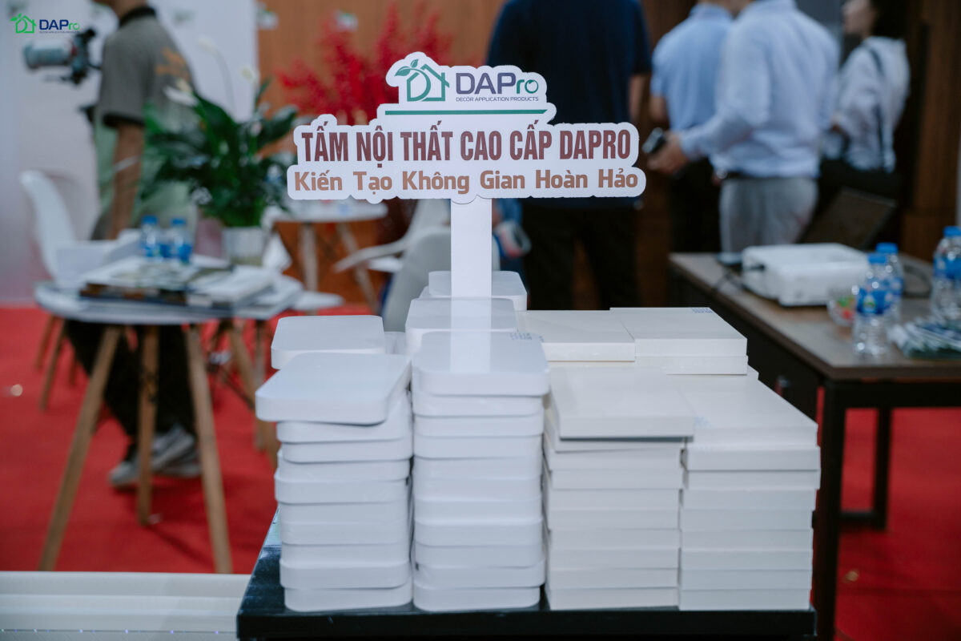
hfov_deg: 43.3
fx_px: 1209
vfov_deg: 29.7
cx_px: 480
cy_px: 320
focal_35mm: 45
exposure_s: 1/250
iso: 500
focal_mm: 45.3
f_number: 3.2
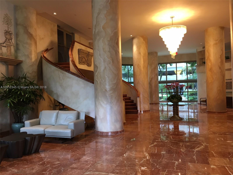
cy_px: 88
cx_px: 116
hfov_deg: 61.7
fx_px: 195
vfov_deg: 48.2
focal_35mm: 29
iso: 64
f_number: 2.2
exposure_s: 1/30
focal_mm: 4.15
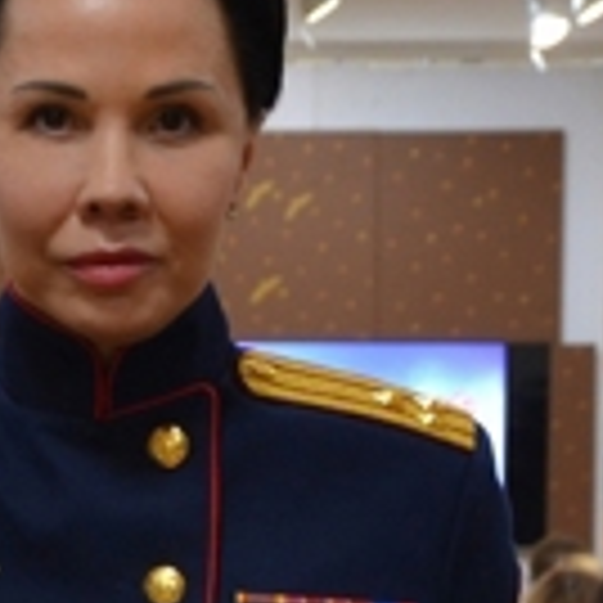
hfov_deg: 7.2
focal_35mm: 243
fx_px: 4789
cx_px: -27
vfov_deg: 7.1
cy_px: 801
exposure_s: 1/30
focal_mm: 34
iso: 400
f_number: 4.2
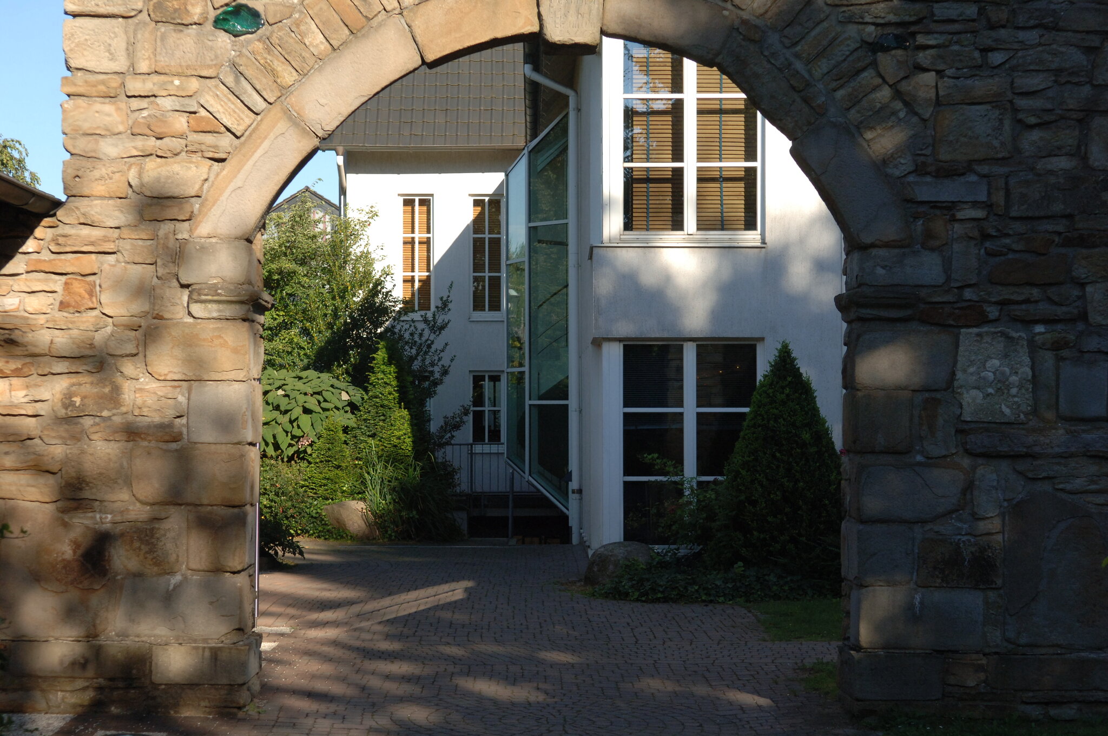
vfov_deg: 22.6
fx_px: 1844
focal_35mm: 60
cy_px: 368
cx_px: 554
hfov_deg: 33.4
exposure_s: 1/1250
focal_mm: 40
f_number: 4
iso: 400
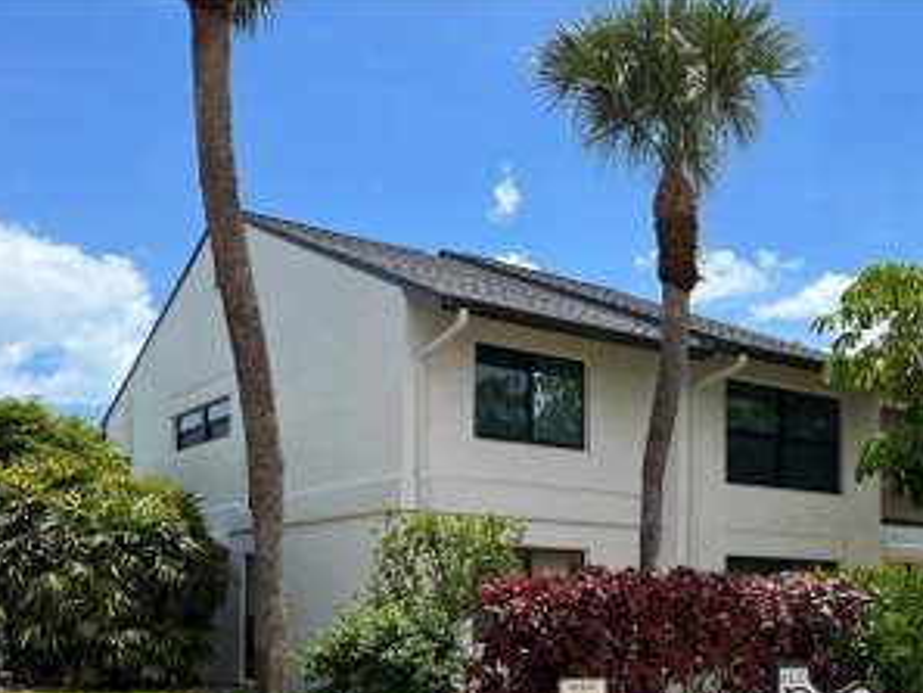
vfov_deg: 33.4
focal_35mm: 42
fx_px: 1120
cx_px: 581
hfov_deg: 44.4
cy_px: 553
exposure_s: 1/4310
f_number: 1.6
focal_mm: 5.1
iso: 50
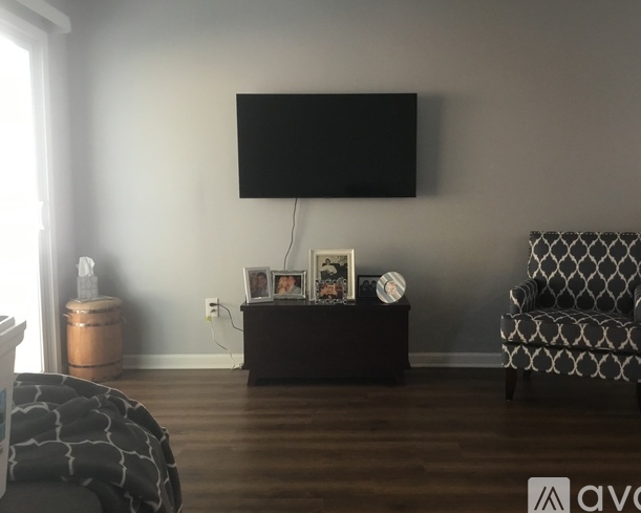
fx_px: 626
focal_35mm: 33
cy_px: 257
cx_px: 348
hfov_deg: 54.1
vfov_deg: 44.6
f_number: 2.4
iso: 100
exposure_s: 1/30
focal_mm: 3.3
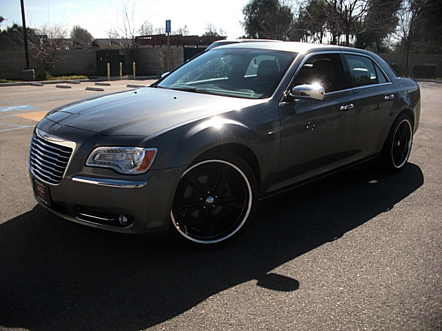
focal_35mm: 36
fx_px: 460
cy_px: 166
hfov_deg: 51.4
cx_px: 221
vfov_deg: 39.7
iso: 50
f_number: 2.8
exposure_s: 1/800
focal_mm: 6.3
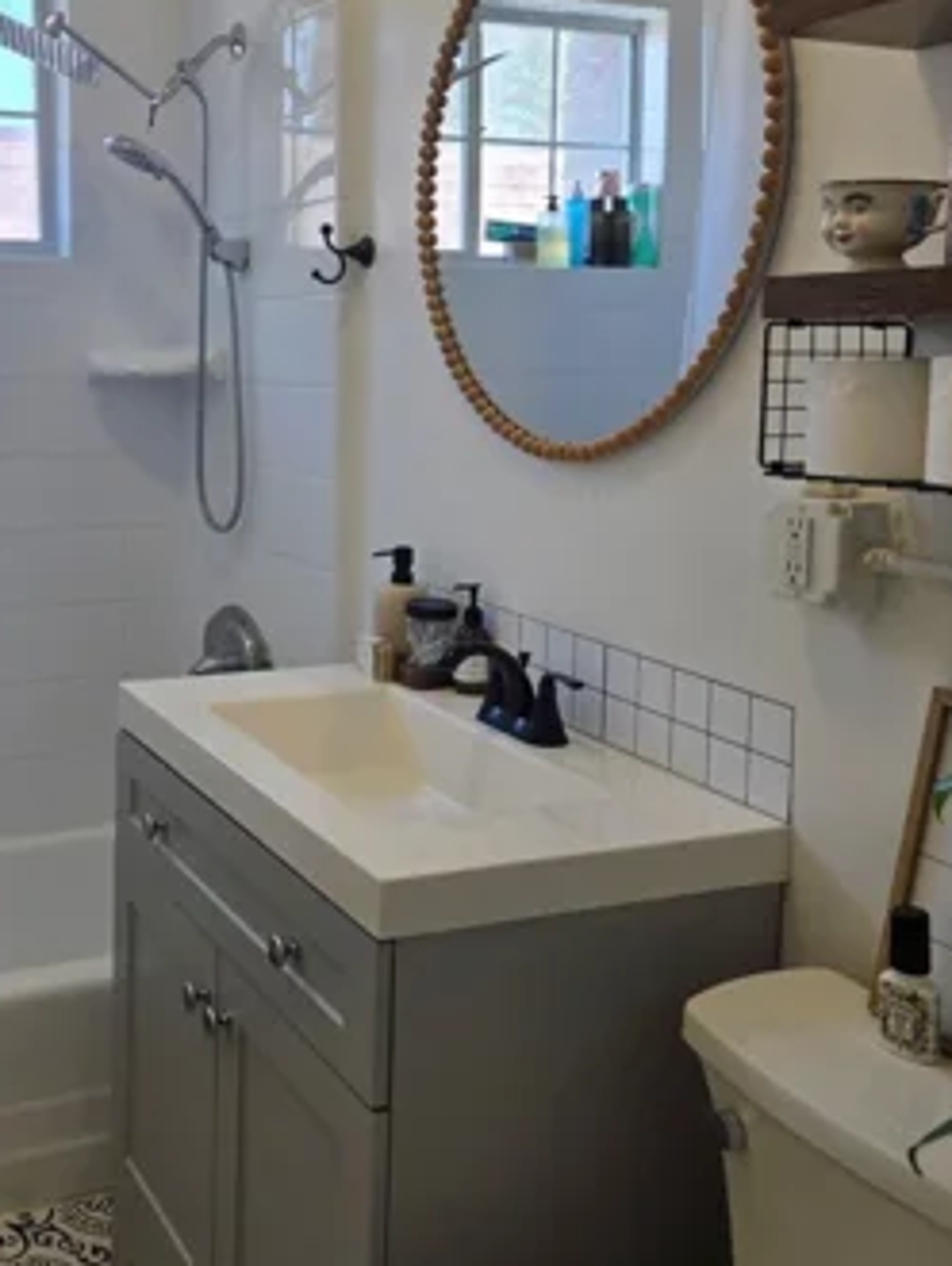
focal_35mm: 39
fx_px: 1428
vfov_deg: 47.3
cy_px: 457
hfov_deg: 36.0
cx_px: 234
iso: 64
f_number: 1.8
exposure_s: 1/120
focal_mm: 5.4
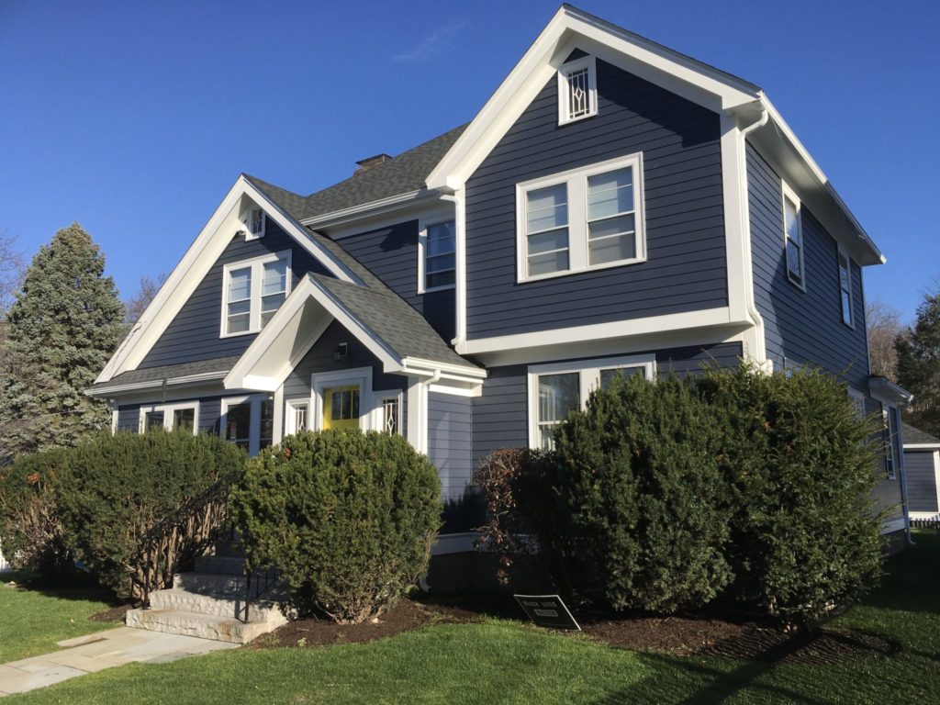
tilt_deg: +9.7
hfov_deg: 61.7
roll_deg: +0.6
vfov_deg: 48.2
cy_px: 352
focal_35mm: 29
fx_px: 787
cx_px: 470
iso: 25
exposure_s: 1/1832
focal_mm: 4.15
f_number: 2.2
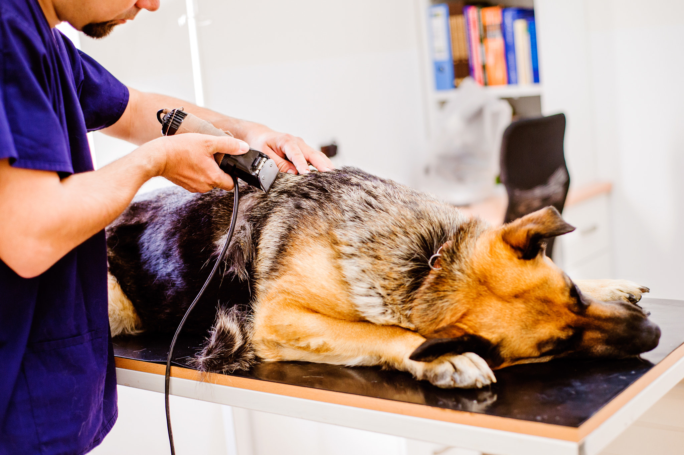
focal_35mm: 50
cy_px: 228
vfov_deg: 27.0
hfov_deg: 39.6
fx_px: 949
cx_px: 342
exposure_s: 1/250
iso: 1250
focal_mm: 50
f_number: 2.8
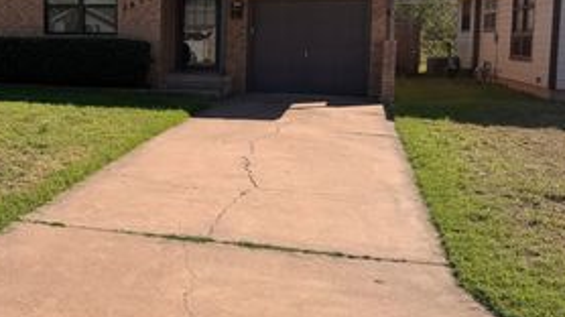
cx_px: 122
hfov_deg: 42.0
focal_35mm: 47
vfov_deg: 25.2
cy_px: 97
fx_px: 704
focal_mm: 6.76
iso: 80
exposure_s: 1/4673
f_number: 1.78
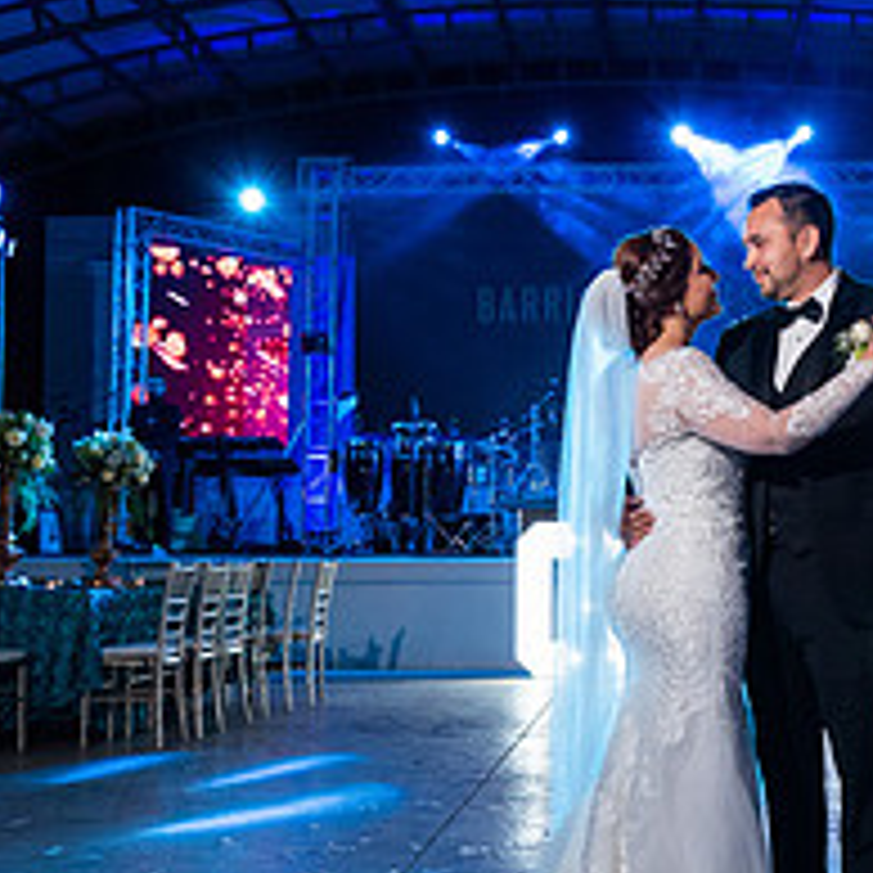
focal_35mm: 61
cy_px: 452
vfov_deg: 28.2
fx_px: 1740
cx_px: 616
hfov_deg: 27.9
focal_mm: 24
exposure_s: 1/100
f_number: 7.1
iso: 2500
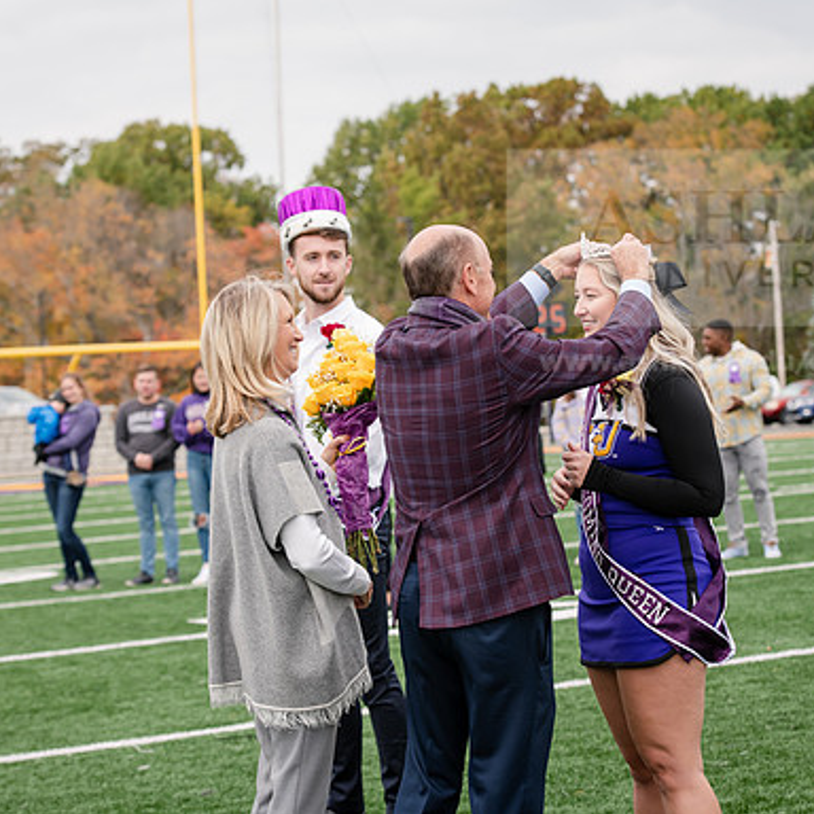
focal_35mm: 109
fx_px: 2900
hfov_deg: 16.0
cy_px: 406
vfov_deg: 16.0
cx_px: 443
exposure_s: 1/640
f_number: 5
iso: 320
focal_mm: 85
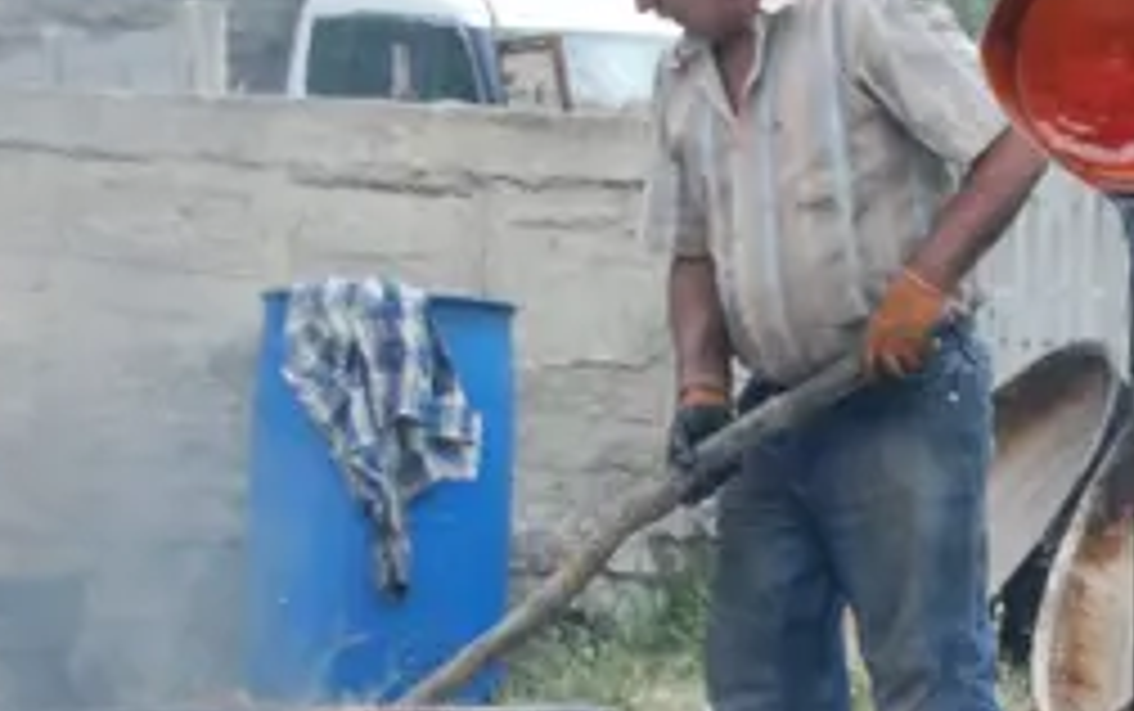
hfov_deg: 11.1
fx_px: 5778
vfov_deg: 7.0
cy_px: 439
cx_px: 1264
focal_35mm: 187
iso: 100
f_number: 5.6
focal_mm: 35
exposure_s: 1/125
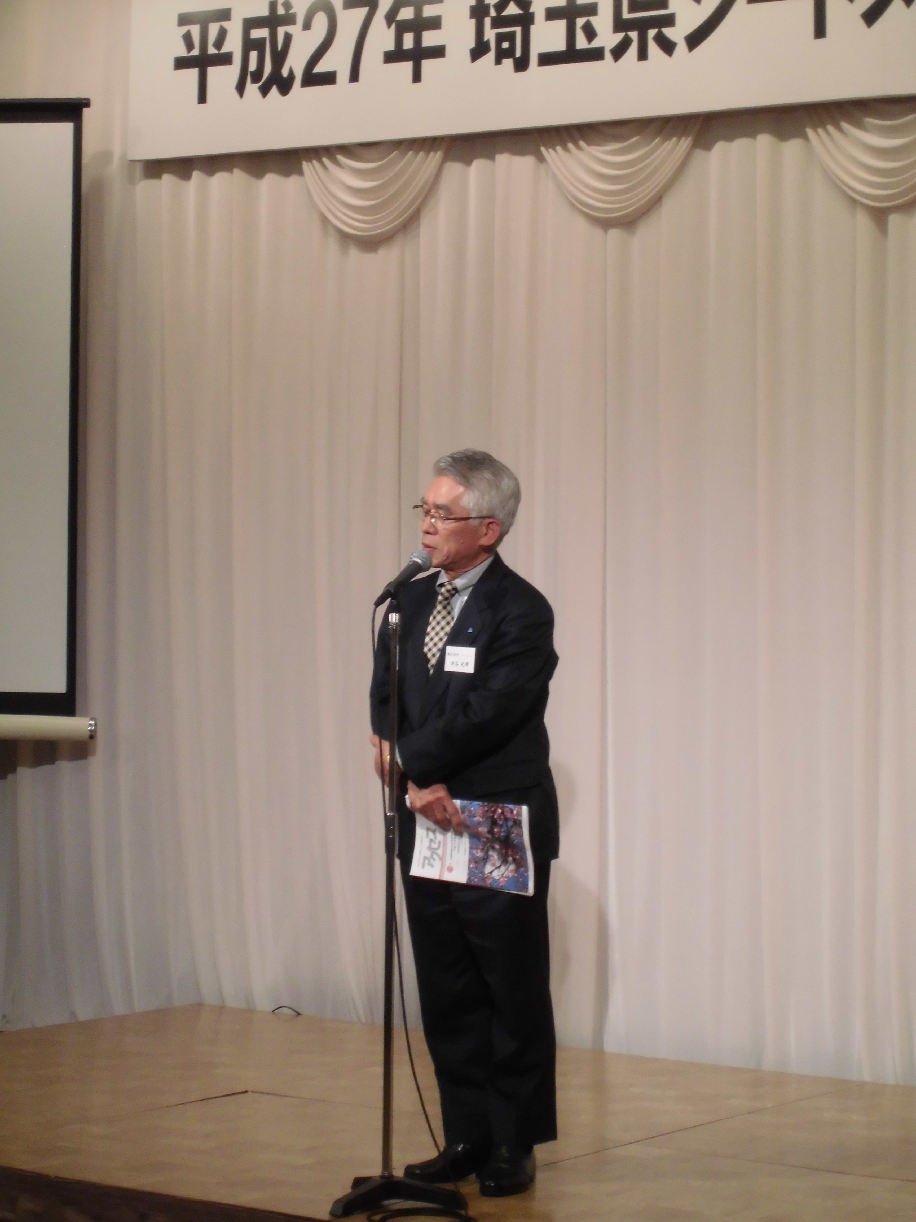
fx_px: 3070
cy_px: 611
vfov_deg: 22.5
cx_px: 458
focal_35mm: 87
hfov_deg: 17.0
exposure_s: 1/60
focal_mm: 15.4
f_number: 4.9
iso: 200
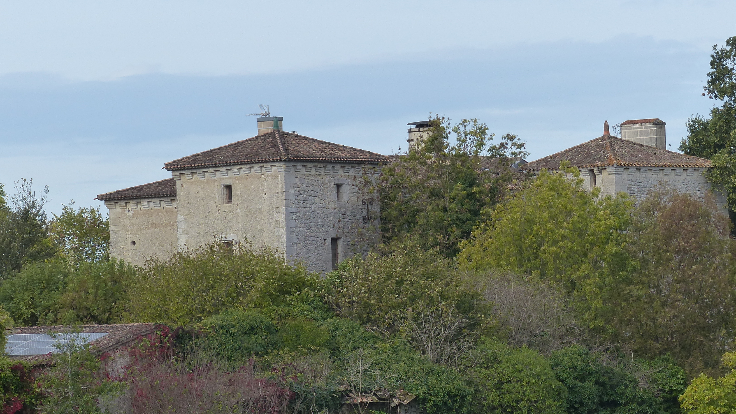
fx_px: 6050
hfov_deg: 7.0
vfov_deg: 3.9
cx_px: 315
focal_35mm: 310
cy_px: 214
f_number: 4
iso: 160
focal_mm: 41.8
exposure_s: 1/800
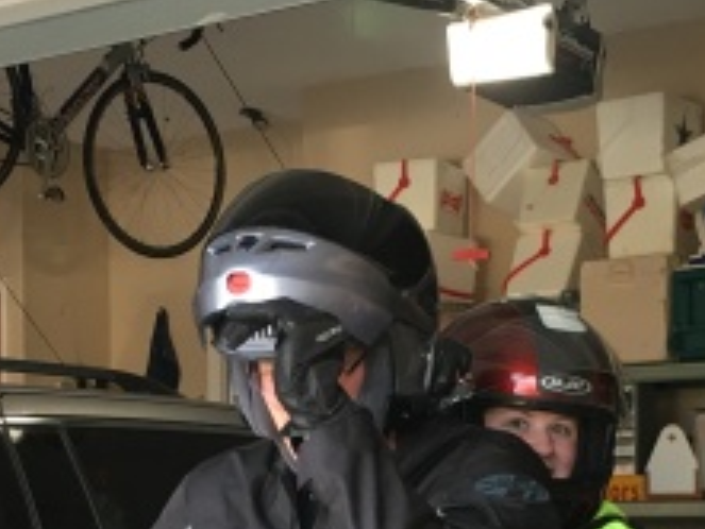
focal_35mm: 84
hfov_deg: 23.3
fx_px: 1712
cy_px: 551
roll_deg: +0.6
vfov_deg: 17.1
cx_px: 367
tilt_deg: -1.3
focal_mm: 4.15
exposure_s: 1/30
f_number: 2.2
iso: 32
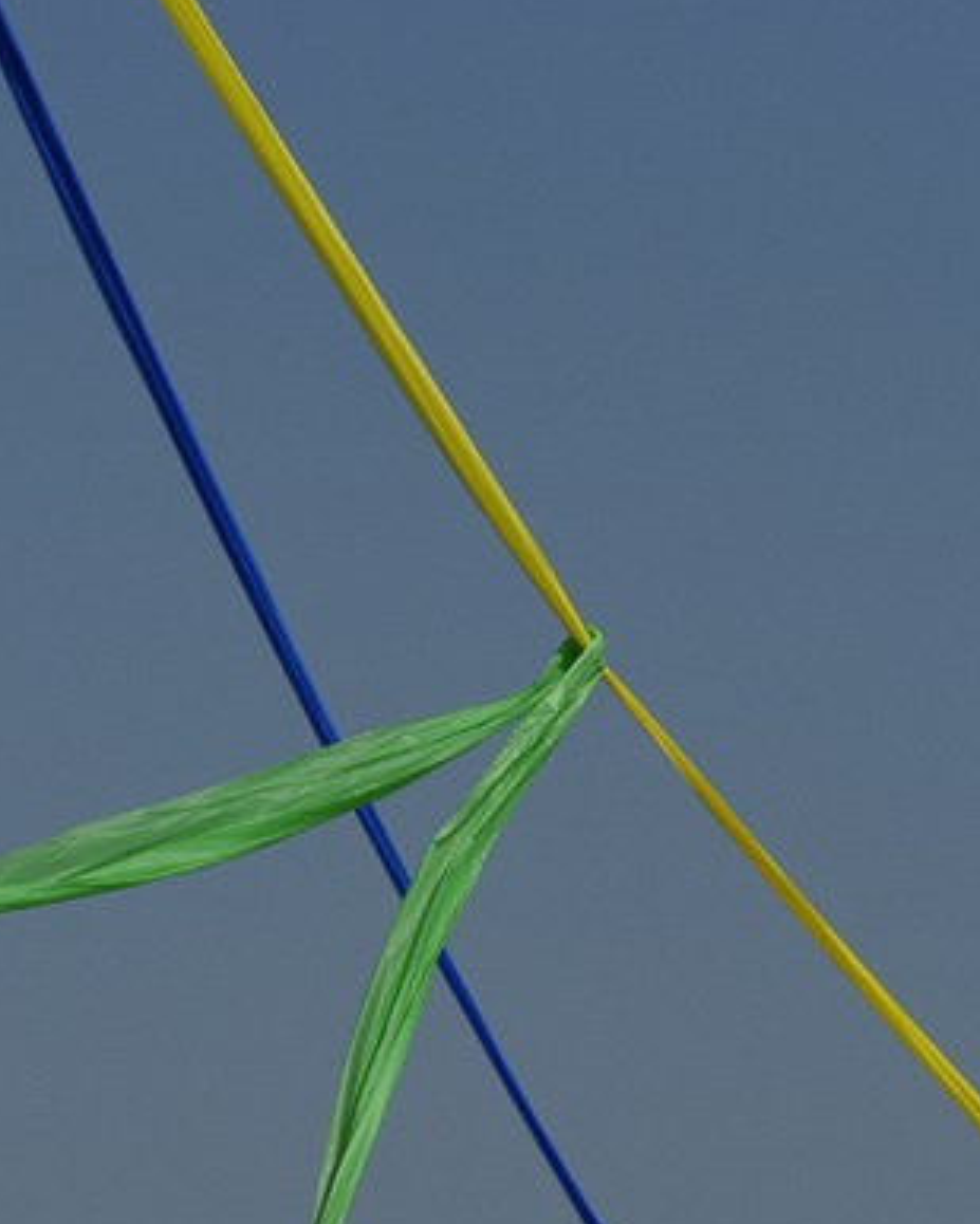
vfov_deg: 6.8
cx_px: 257
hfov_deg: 5.4
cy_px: 870
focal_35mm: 285
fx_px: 10329
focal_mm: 92
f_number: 8
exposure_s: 1/1000
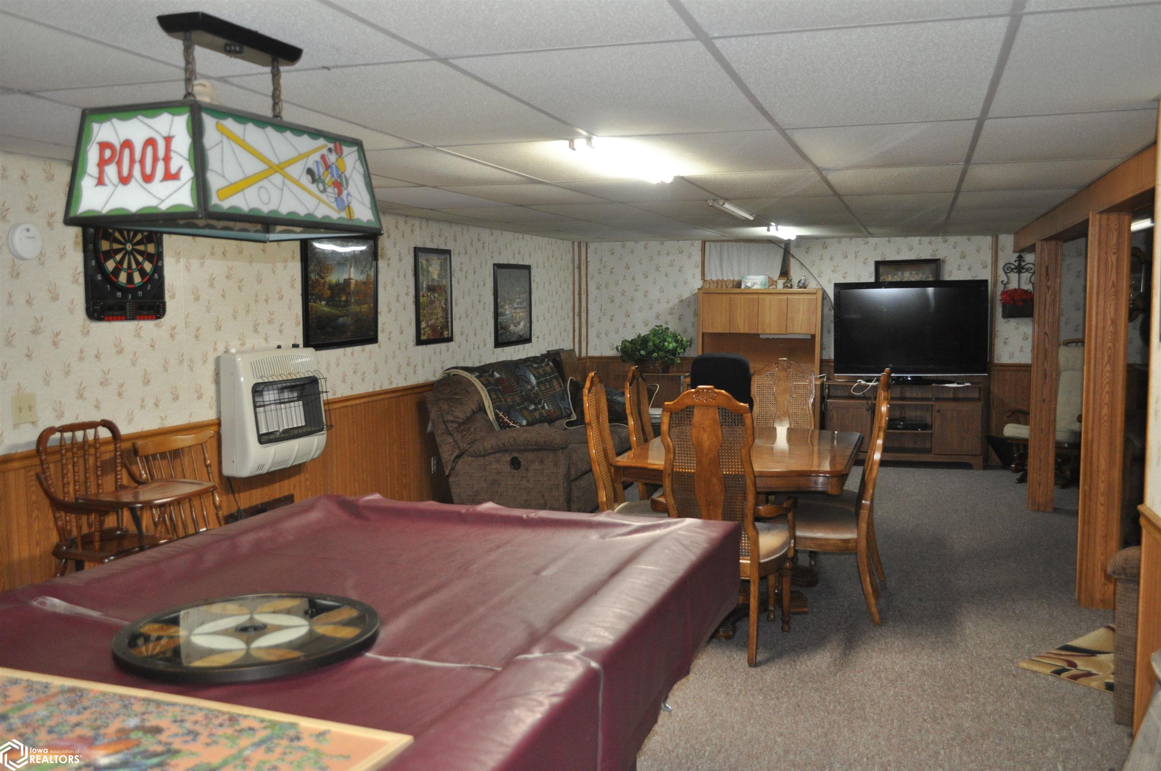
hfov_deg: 57.3
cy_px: 386
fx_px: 1063
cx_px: 580
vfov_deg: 39.9
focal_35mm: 33
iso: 800
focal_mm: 22
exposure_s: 1/60
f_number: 3.8
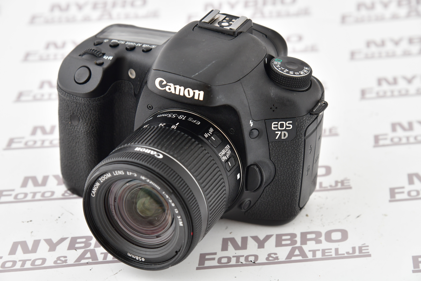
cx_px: 210
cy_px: 140
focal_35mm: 120
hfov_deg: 17.1
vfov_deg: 11.4
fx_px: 1403
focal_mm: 120
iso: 800
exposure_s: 1/125
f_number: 8
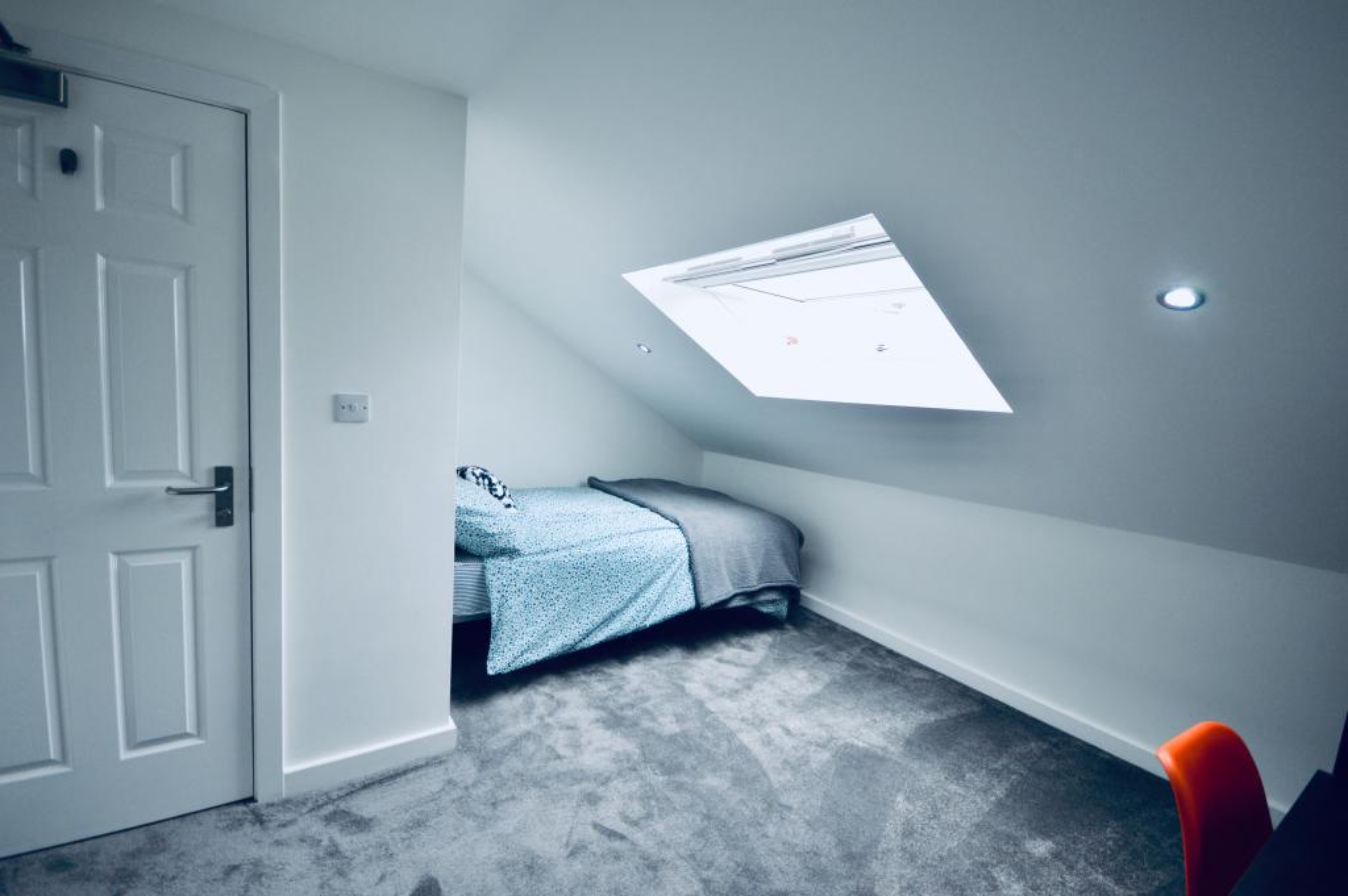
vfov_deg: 77.2
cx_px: 674
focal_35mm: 15
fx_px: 561
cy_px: 448
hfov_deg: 100.4
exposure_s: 1/80
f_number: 4.5
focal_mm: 10
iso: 400
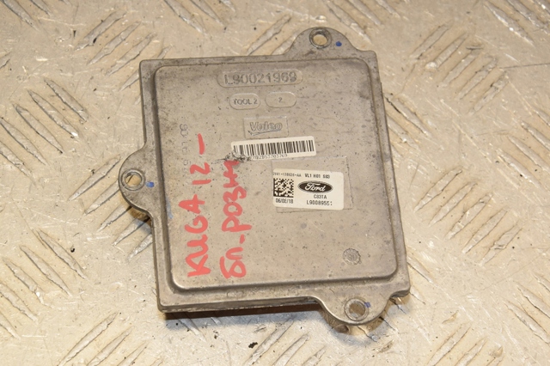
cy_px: 183
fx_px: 1718
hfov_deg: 18.2
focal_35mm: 112
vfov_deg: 12.2
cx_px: 275
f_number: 9
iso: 800
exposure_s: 1/200
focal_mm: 75
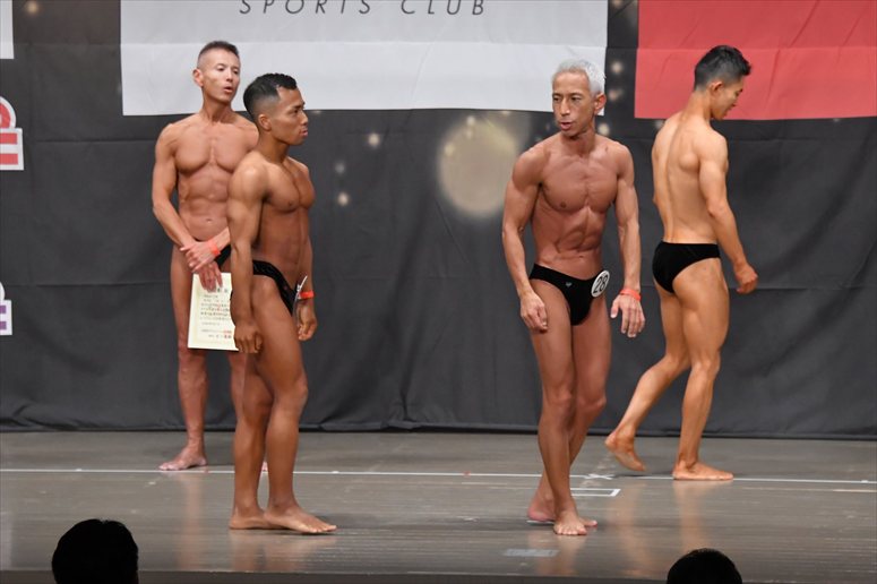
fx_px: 4919
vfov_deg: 6.8
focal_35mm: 202
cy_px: 292
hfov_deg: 10.2
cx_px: 438
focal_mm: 135
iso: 5000
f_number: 5.6
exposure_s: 1/400
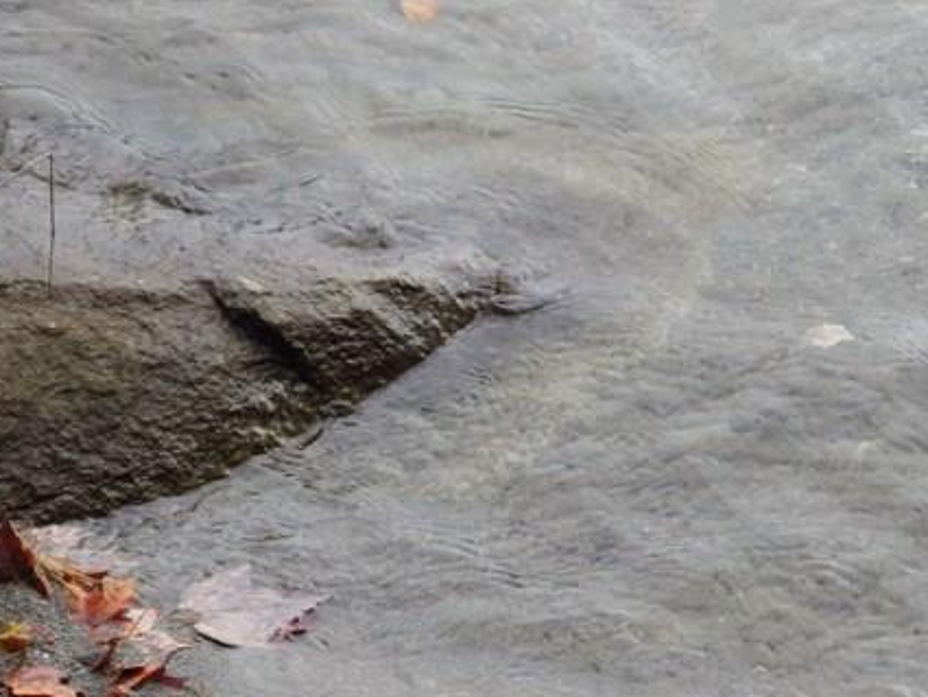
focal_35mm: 171
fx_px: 4586
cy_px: 380
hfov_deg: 11.5
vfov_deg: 8.7
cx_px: 753
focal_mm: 12.8
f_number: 4.2
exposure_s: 1/125
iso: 100
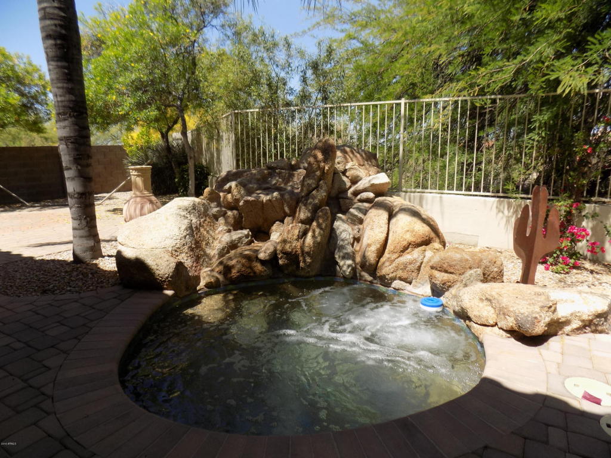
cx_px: 306
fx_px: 406
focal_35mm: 23
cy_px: 229
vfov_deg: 58.9
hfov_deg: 73.9
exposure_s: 1/640
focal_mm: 4
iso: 80
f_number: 3.1
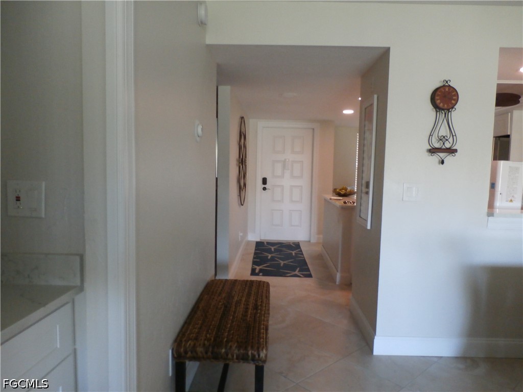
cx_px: 262
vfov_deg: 54.9
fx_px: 378
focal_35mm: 25
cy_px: 196
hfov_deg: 69.4
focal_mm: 4.5
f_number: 3
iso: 400
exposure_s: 1/13
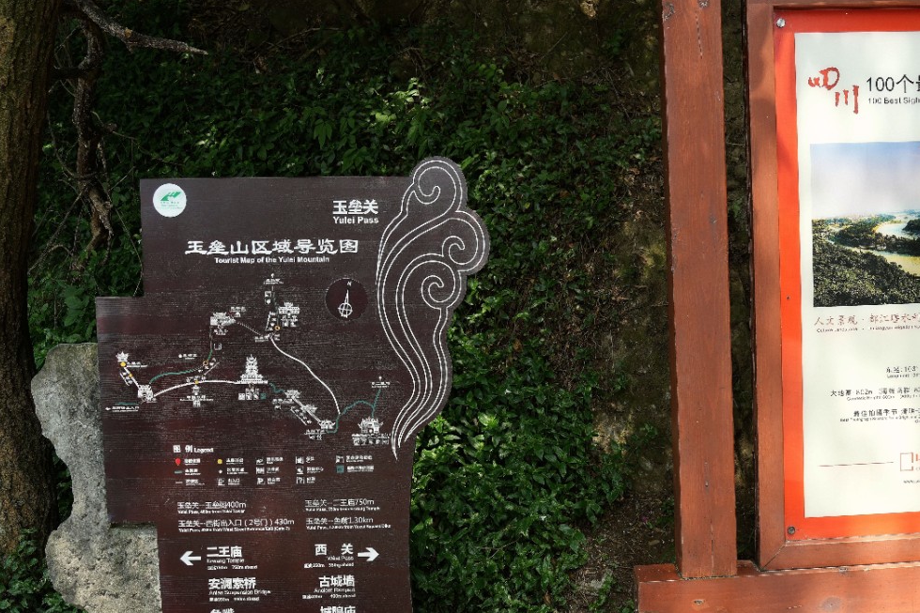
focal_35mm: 40
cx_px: 610
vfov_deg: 33.3
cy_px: 377
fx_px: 1022
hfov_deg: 47.7
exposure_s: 1/160
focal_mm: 28
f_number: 4
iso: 100
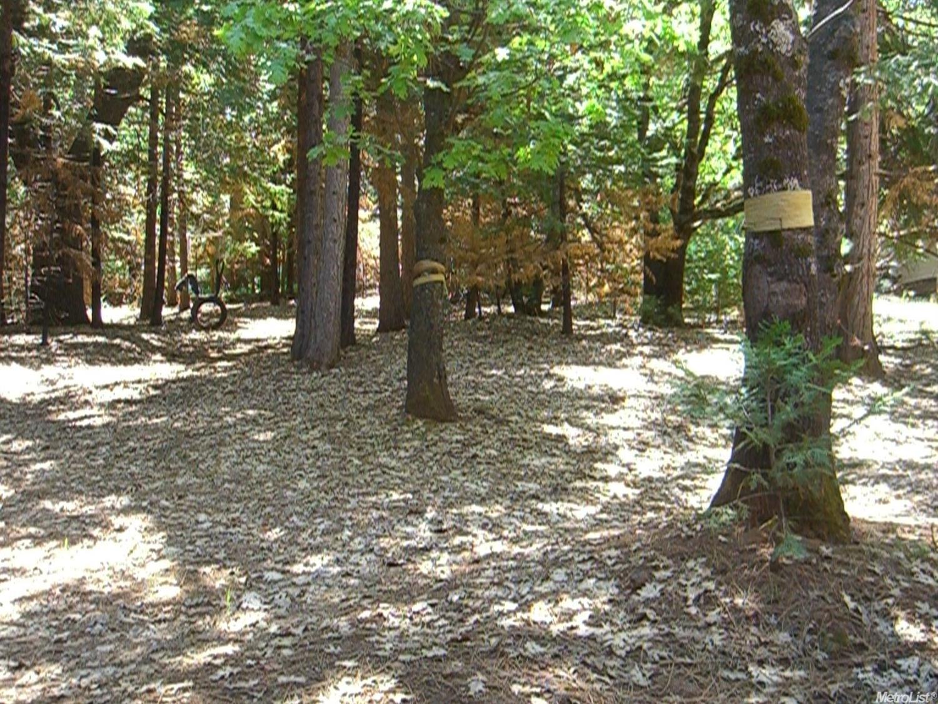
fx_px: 1030
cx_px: 469
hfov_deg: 49.0
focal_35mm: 38
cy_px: 352
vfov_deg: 37.7
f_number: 2.8
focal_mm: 7.9
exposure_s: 1/160
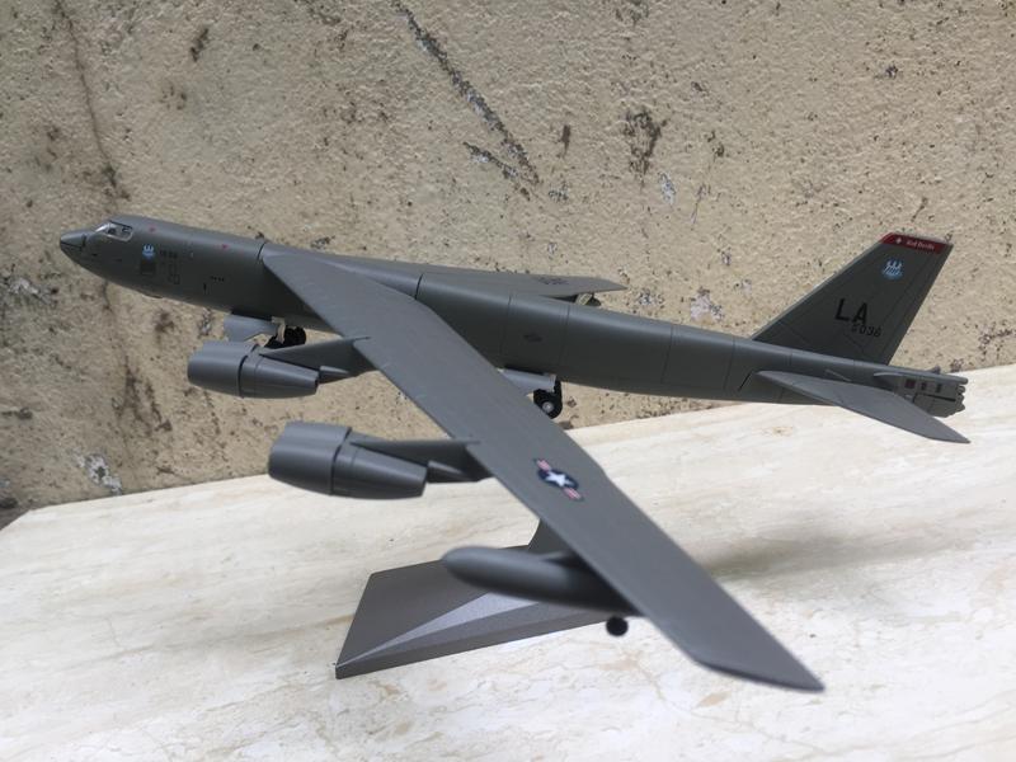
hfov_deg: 61.7
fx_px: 851
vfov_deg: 48.2
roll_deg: +8.4
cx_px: 508
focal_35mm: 29
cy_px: 381
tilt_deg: -13.3
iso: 32
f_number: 2.2
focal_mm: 4.15
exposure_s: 1/50
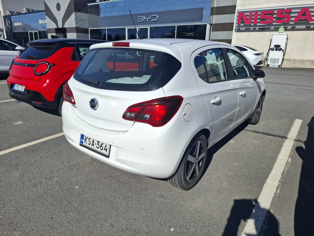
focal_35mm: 23
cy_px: 118
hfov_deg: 73.9
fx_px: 209
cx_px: 157
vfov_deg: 58.9
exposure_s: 1/3663
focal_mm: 5.54
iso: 50
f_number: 1.8
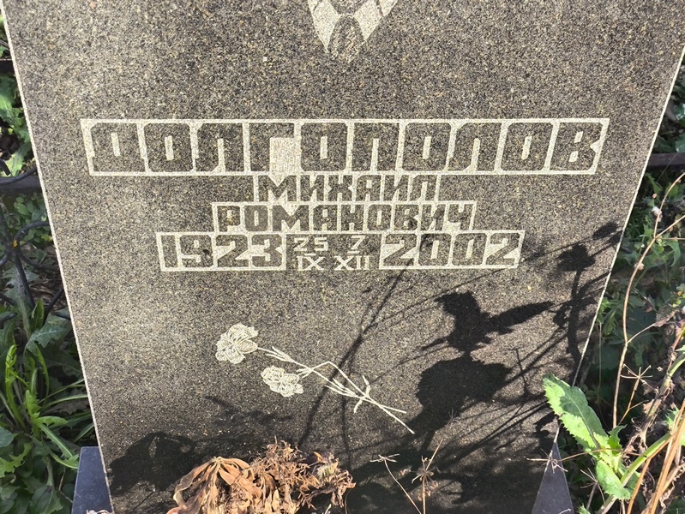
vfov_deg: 29.1
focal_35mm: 50
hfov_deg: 38.2
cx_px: 342
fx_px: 990
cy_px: 257
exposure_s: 1/240
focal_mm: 4.71
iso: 50
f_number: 1.7
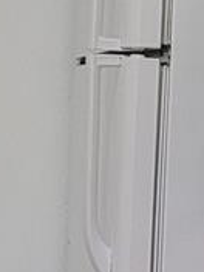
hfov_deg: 8.4
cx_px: 133
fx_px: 1391
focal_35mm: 177
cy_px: 368
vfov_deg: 10.9
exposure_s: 1/40
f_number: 1.8
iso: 400
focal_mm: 5.4
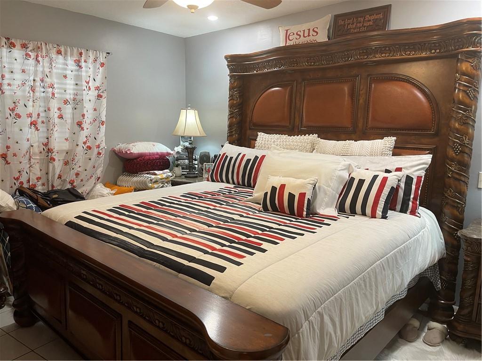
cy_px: 180
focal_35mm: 26
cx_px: 241
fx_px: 362
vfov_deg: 53.1
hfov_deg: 67.3
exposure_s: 1/60
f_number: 1.6
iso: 160
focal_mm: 5.1
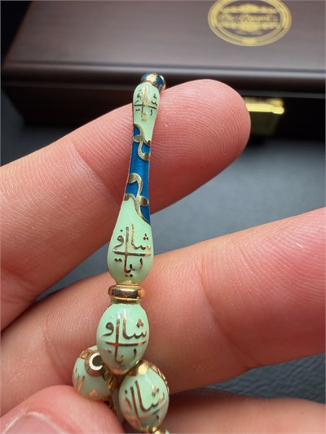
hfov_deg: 56.8
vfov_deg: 71.6
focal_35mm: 24
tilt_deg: -64.5
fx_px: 301
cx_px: 163
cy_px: 217
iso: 64
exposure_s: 1/121
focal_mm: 2.22
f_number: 2.2
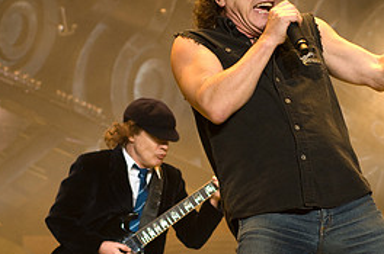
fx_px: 2460
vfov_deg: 5.9
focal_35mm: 231
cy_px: 137
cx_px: 285
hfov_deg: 8.9
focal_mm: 70
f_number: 4
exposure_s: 1/400
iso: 800
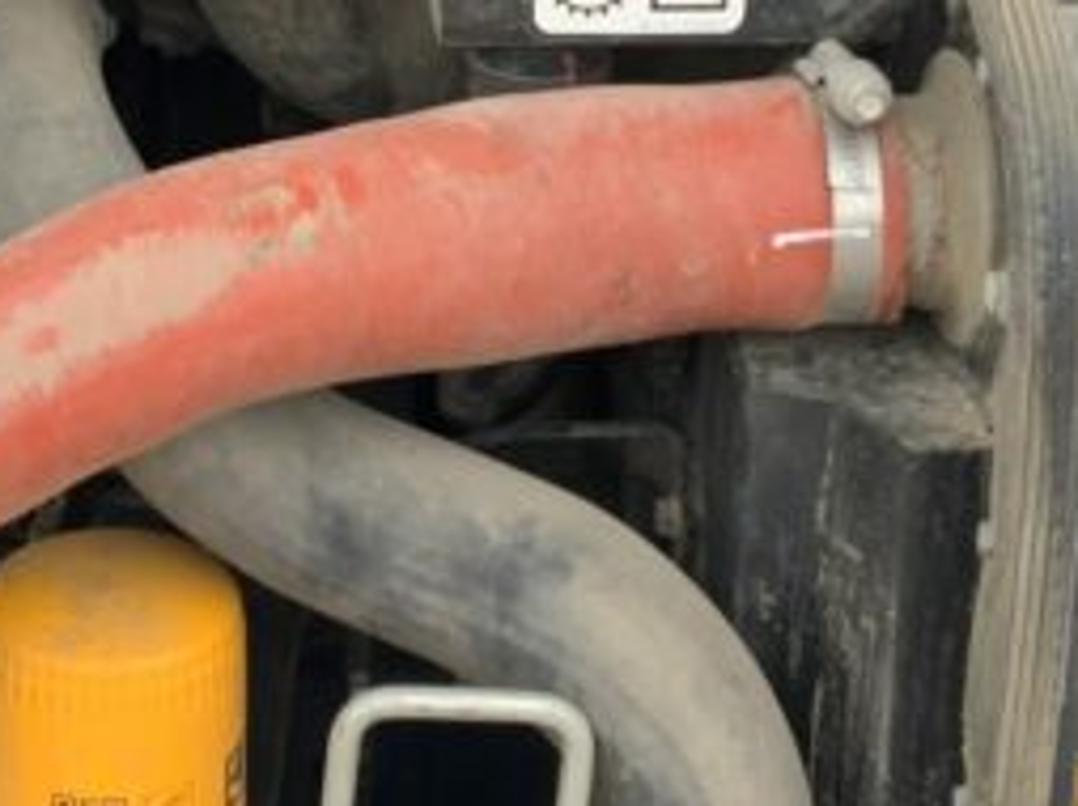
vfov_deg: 12.5
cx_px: 348
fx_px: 3640
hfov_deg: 16.8
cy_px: 68
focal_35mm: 117
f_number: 1.8
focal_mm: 3
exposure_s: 1/122
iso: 20
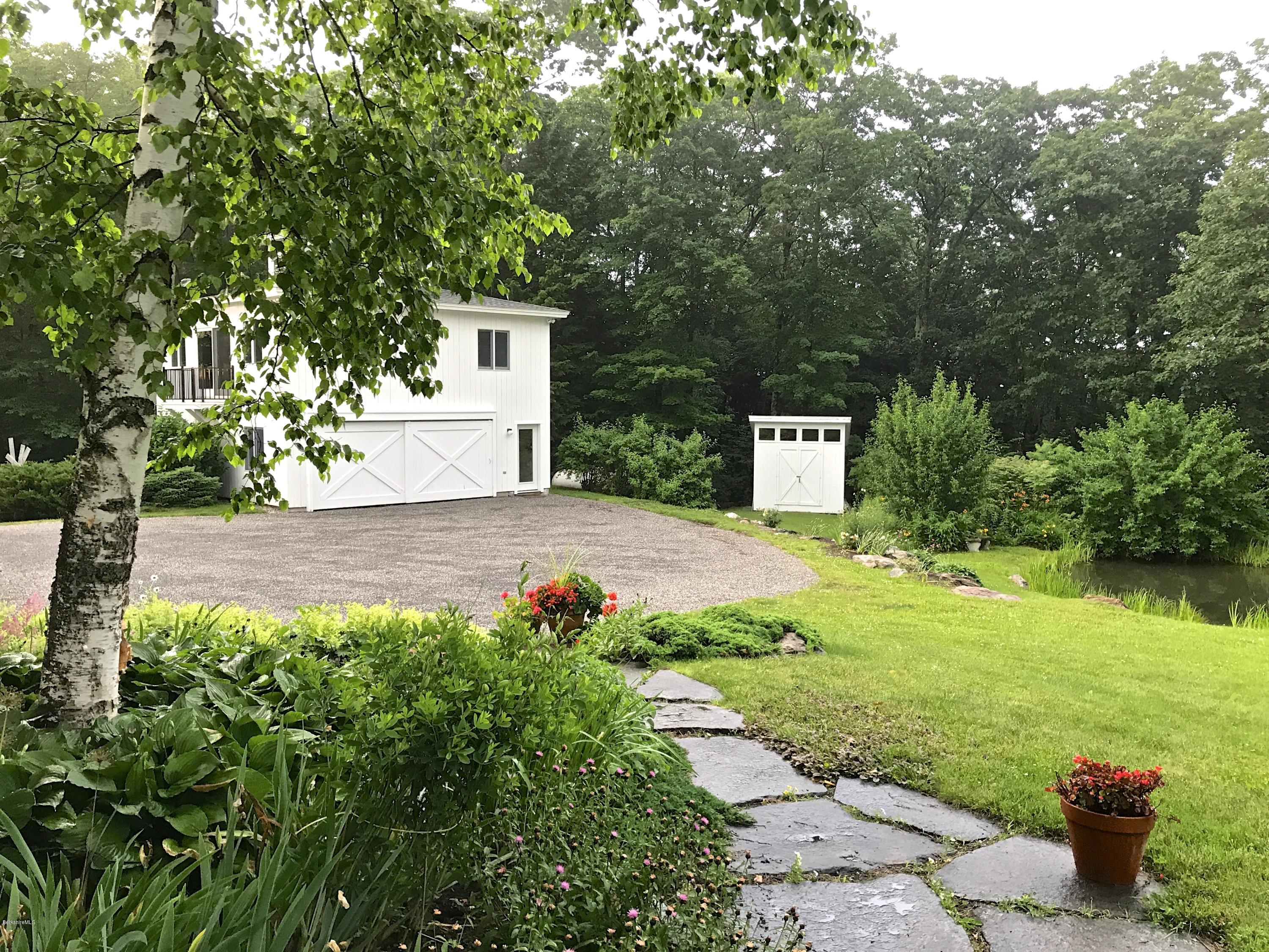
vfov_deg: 49.7
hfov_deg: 63.4
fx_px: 1026
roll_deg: +0.6
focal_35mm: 28
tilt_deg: -4.4
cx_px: 634
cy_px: 476
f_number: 1.8
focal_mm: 3.99
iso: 32
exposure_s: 1/30
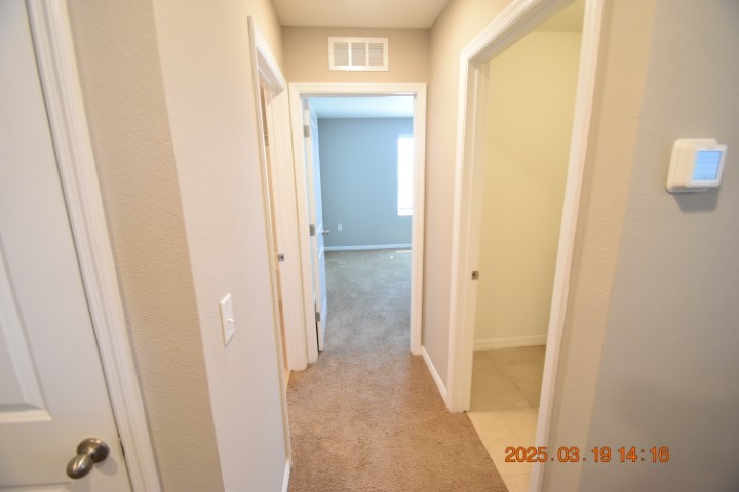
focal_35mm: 15
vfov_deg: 77.3
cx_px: 370
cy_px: 246
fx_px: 308
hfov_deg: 100.4
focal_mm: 10
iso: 1100
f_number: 3.5
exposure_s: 1/60
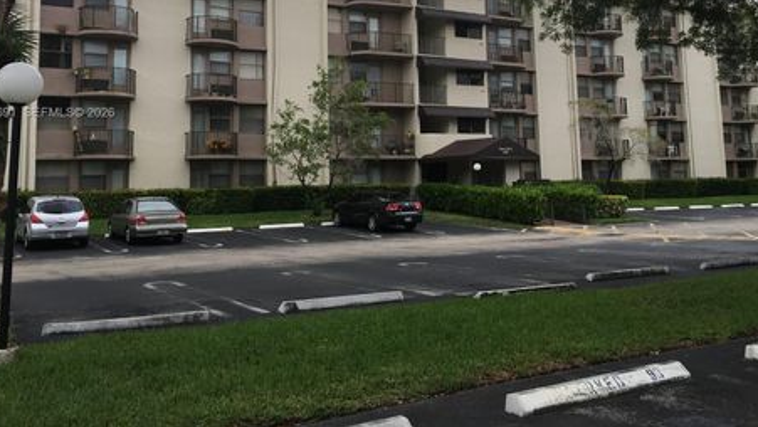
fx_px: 704
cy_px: 113
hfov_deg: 56.6
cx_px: 371
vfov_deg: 33.2
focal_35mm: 35
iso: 25
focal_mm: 4.15
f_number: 2.2
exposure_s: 1/732
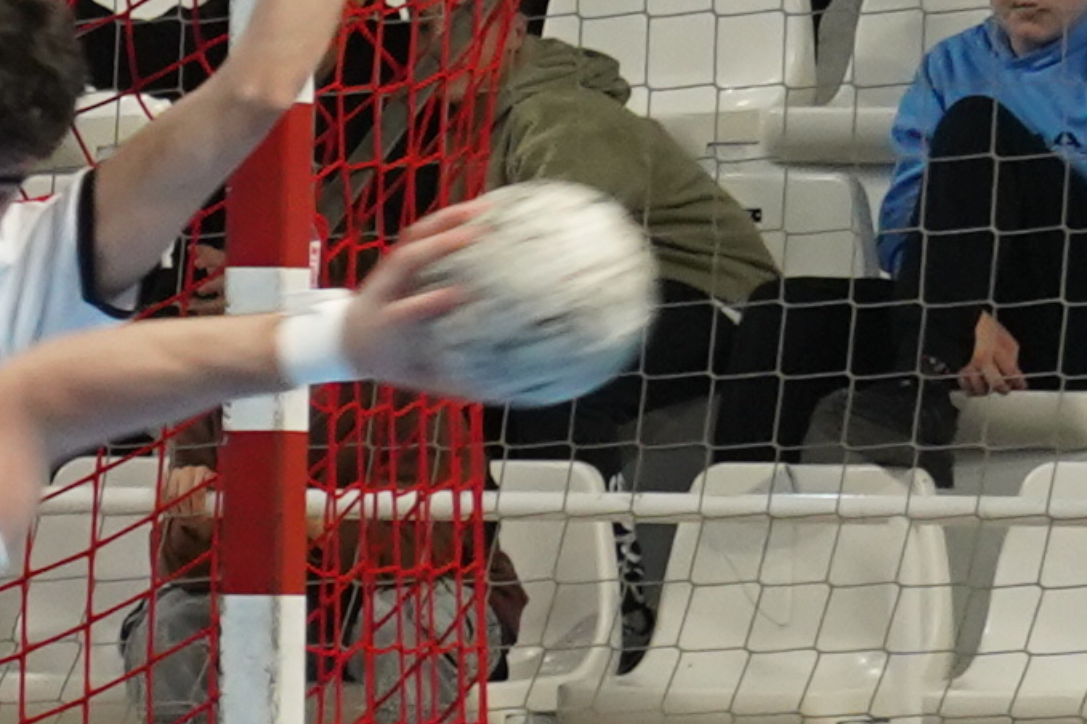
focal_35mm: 650
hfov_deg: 3.1
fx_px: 19625
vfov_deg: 2.1
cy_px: 477
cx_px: -1956
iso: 1600
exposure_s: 1/320
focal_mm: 75
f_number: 5.6
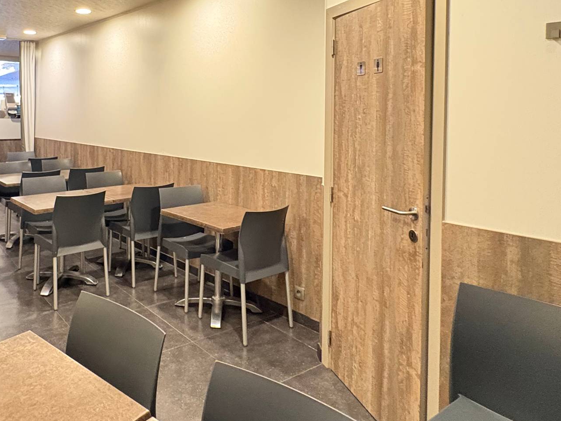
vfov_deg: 48.3
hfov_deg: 61.1
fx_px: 454
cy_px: 118
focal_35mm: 28
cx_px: 164
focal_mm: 2.22
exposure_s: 1/25
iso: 1000
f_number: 2.2
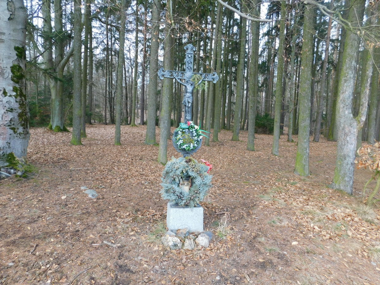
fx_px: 252
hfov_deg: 73.9
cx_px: 190
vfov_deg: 58.9
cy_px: 142
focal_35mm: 23
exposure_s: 1/80
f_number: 3
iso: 125
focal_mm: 4
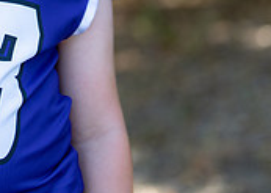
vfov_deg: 8.0
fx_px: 1352
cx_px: -27
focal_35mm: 176
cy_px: -89
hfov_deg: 11.3
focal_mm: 50
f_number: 1.2
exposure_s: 1/1600
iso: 100
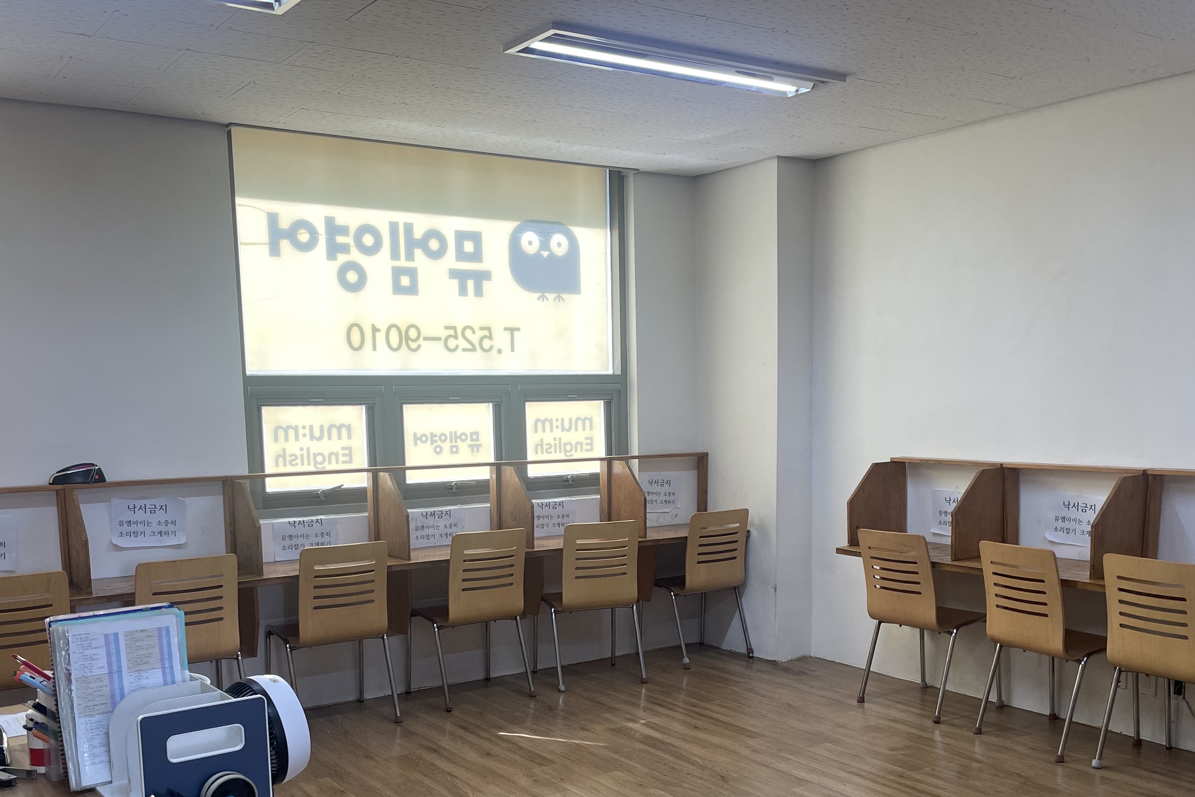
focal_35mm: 36
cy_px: 554
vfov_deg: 36.4
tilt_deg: -7.3
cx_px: 632
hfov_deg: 53.1
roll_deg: +0.6
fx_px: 1195
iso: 64
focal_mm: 4.2
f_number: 1.6
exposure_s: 1/120
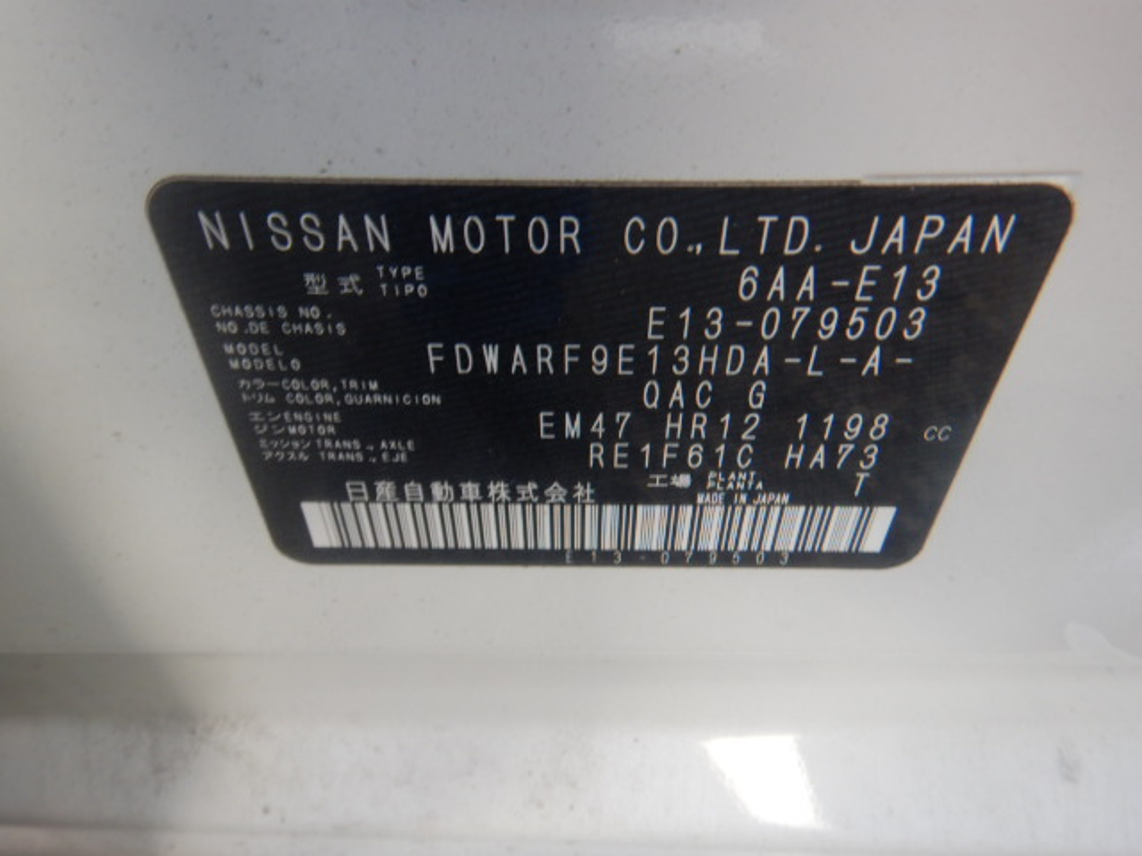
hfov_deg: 71.6
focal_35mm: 24
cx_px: 571
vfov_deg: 56.8
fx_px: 792
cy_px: 428
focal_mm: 4.3
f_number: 2.8
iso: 140
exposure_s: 1/30
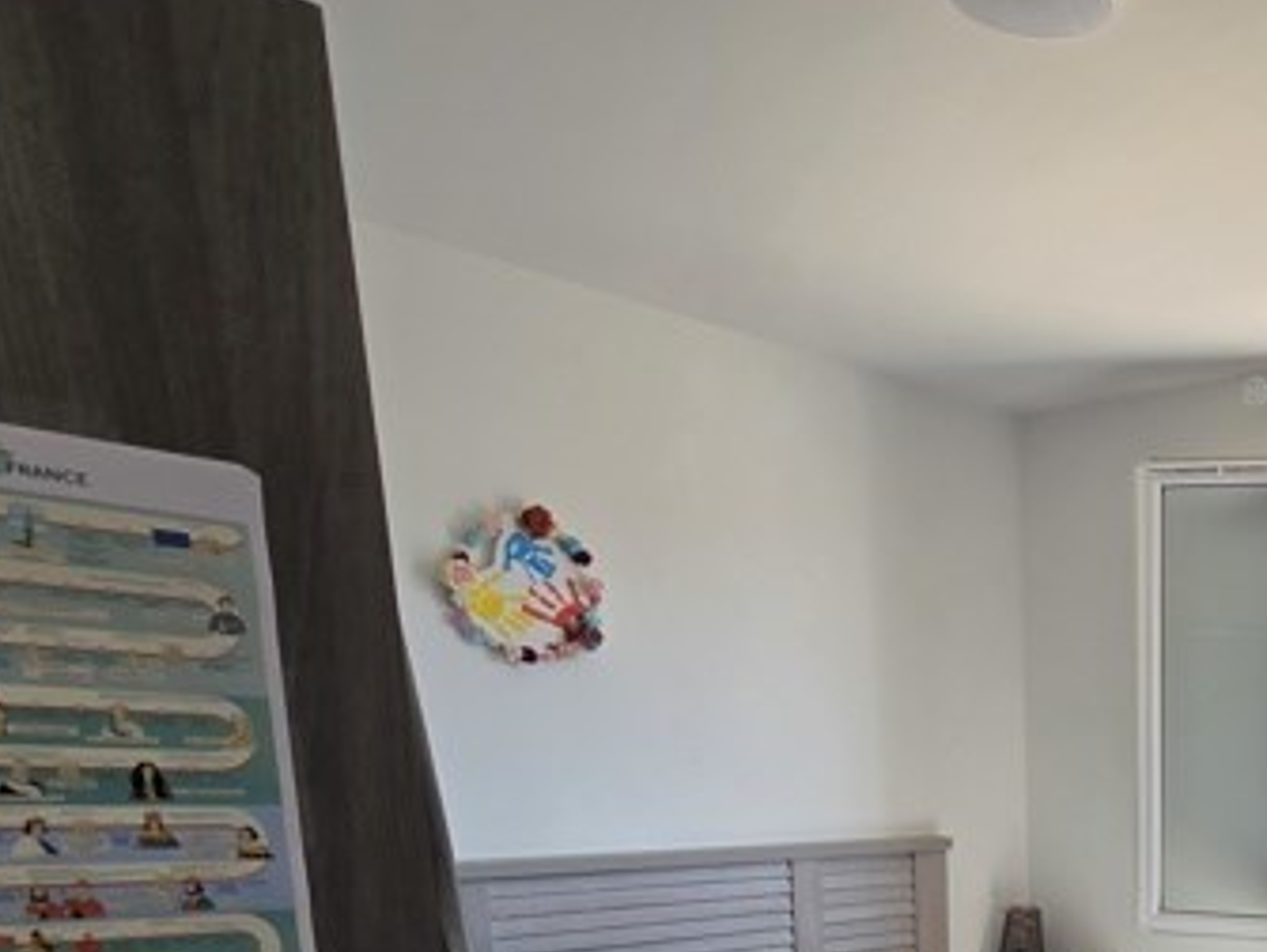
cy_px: 1024
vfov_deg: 38.4
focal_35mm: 31
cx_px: 1278
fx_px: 1136
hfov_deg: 47.8
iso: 50
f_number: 2.2
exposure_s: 1/100
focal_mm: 2.2
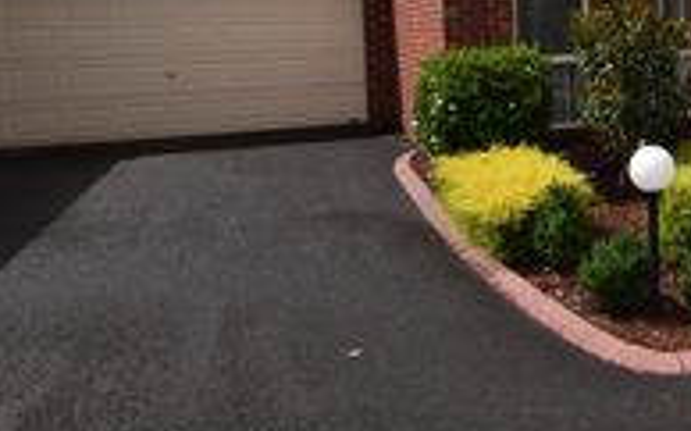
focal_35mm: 37
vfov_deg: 33.0
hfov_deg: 46.1
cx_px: 659
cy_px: 62
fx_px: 696
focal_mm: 10
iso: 100
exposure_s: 1/200
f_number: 10
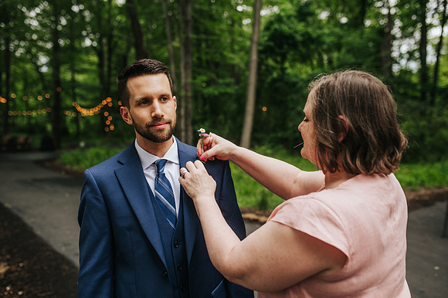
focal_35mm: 35
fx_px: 435
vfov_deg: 37.8
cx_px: 224
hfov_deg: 54.5
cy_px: 149
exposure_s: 1/1600
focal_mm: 35
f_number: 2.8
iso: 320
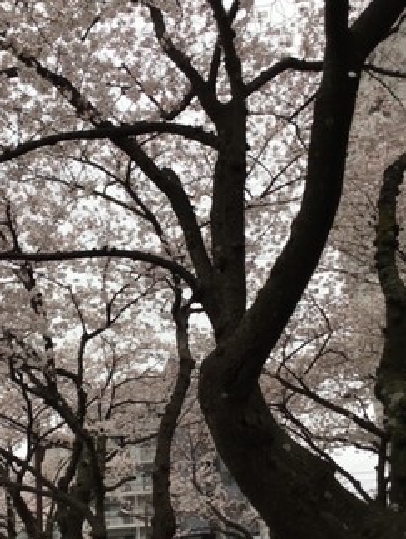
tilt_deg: +25.2
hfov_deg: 33.3
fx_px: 671
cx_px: 126
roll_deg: +0.3
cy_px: 304
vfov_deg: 43.7
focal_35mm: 43
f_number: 2.4
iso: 25
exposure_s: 1/245
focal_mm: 3.3
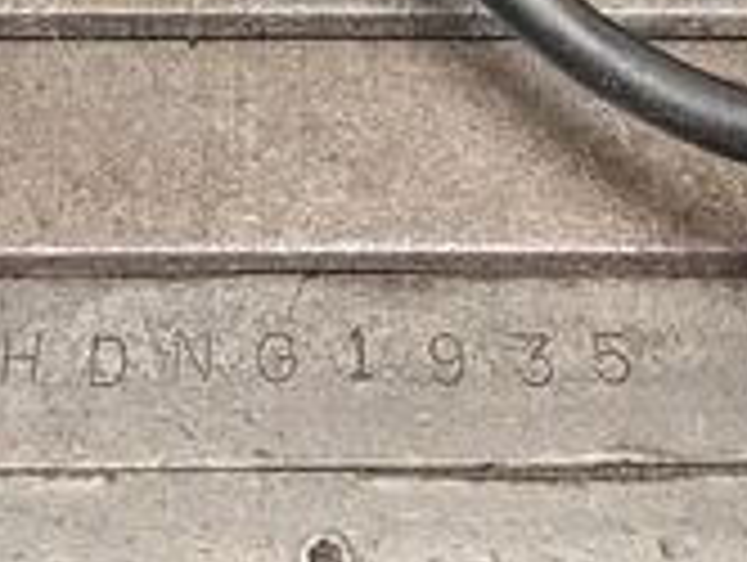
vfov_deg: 24.8
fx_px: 1253
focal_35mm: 58
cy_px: 101
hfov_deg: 33.1
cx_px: 306
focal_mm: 6.9
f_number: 1.68
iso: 626
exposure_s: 1/120
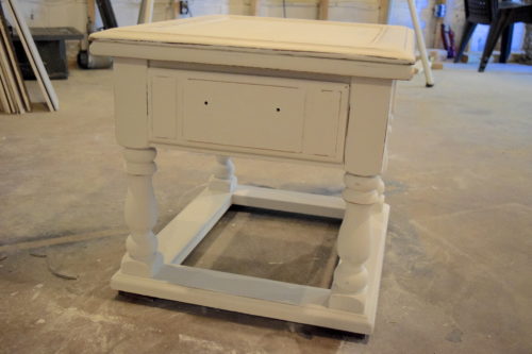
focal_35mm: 39
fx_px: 576
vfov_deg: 34.2
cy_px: 177
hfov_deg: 49.6
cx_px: 266
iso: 3200
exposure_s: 1/125
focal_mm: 26
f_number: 4
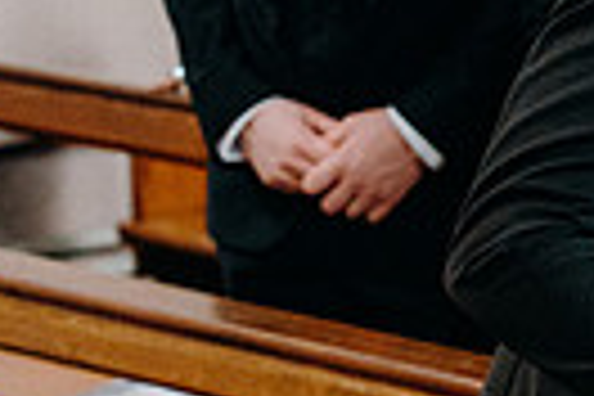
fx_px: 4339
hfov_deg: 7.6
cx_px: 1130
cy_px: 128
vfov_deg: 5.2
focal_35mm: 263
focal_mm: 60
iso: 5000
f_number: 3.5
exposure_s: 1/160
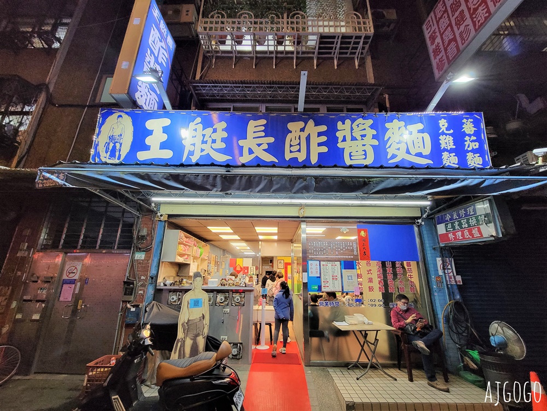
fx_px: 205
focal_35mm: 13
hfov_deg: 106.2
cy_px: 206
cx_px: 274
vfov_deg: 89.9
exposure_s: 1/59
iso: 400
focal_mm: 2.2
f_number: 2.2
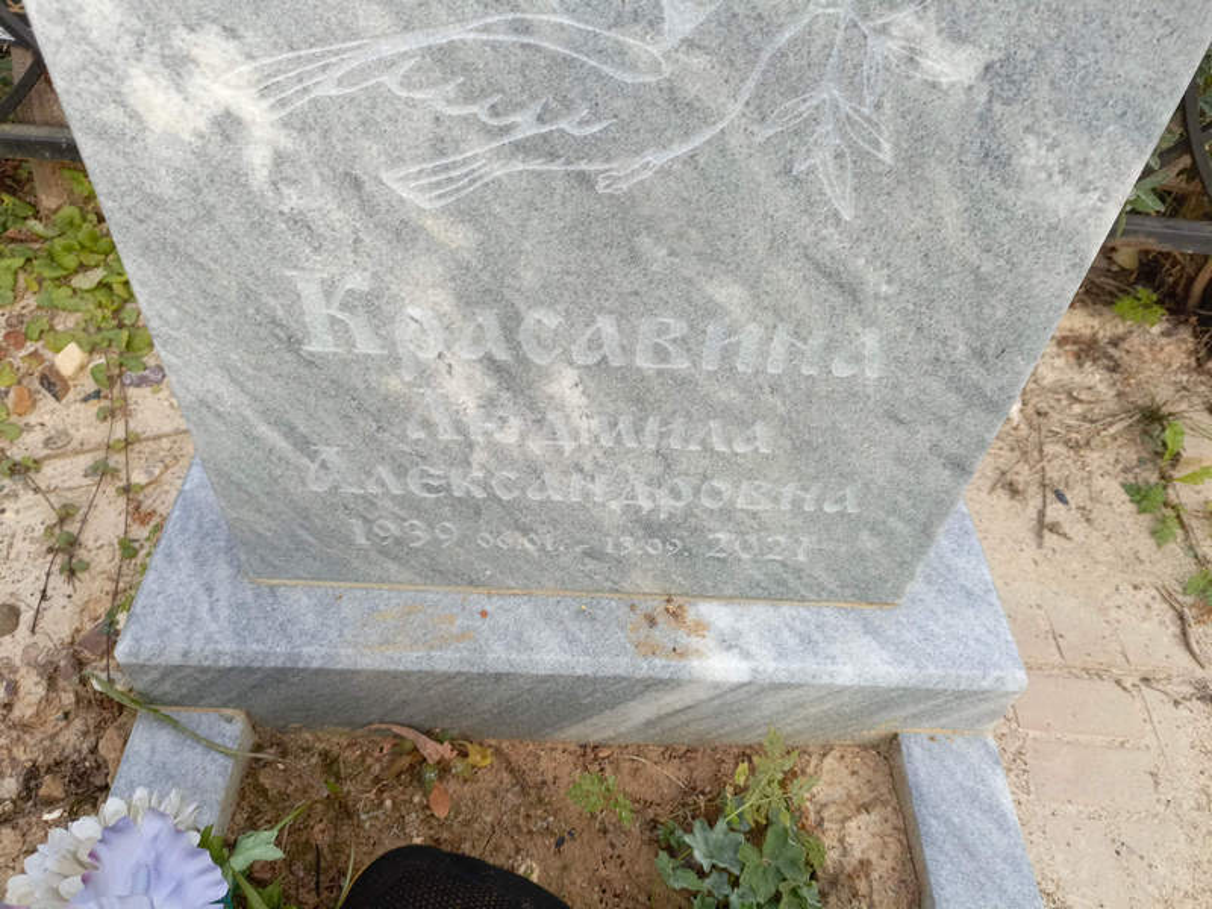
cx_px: 606
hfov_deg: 69.4
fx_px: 875
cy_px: 454
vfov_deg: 54.9
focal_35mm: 25
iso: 110
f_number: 1.69
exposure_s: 1/136
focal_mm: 4.76
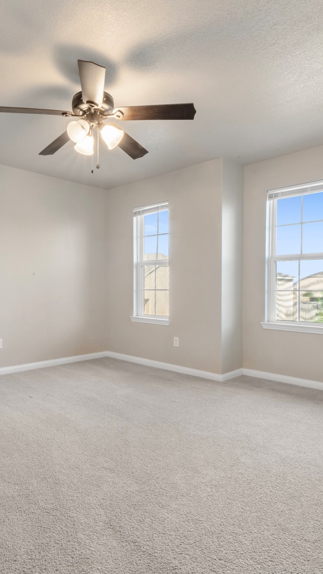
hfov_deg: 48.4
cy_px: 276
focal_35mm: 23
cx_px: 99
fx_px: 350
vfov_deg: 78.7
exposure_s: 6
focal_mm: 14
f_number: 9
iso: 250
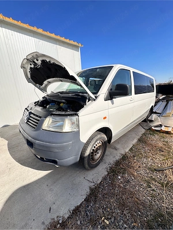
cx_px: 86
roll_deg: +3.4
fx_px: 93
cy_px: 115
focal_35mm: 14
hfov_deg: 85.7
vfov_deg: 102.1
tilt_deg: -14.0
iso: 50
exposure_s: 1/1553
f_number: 2.2
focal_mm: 2.22
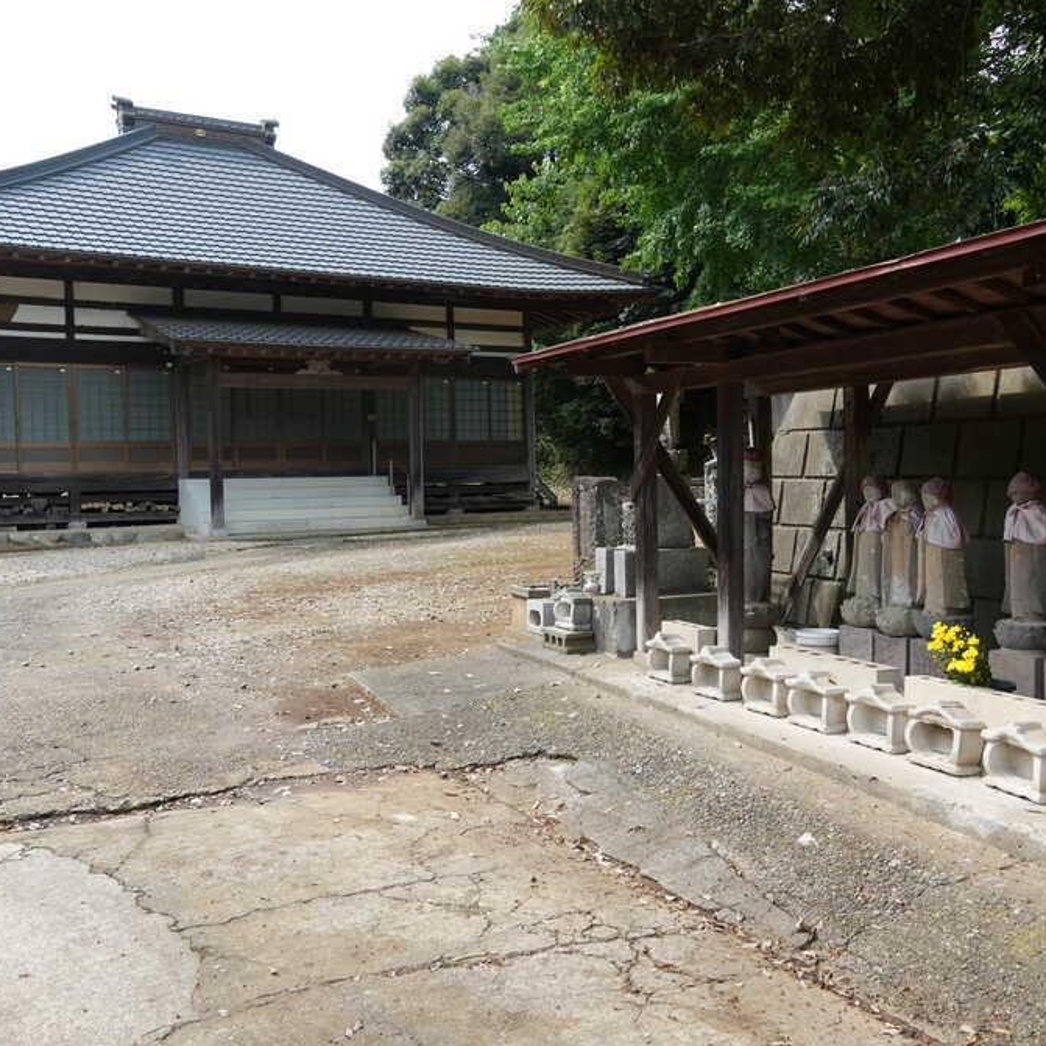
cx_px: 605
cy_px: 519
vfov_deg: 47.2
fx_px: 1197
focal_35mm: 35
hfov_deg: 47.1
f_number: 5
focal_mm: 18
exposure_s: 1/100
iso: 100
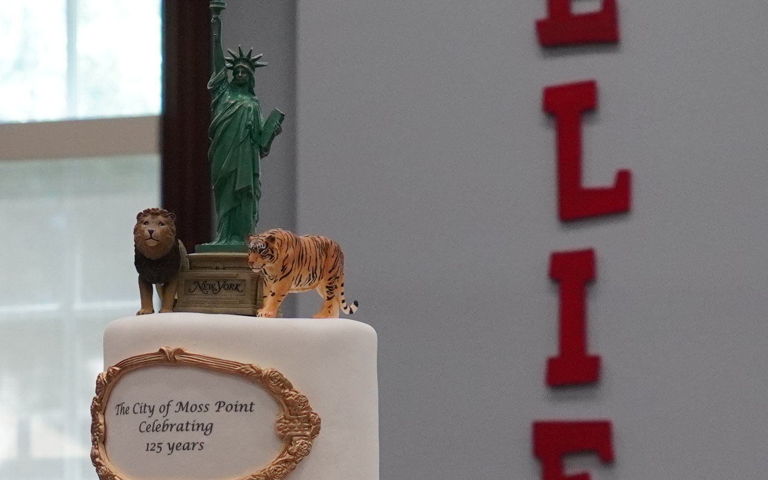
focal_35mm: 177
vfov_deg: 7.2
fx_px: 3705
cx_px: 135
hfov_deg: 11.8
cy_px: 845
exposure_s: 1/160
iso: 1000
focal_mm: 31.7
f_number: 4
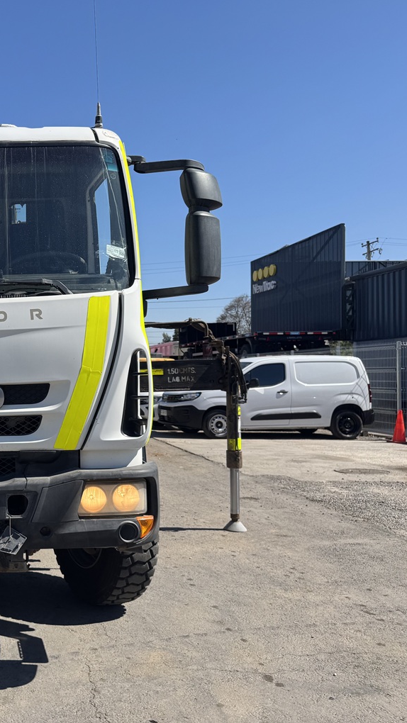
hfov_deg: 30.0
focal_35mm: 35
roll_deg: +0.1
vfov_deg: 56.6
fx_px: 671
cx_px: -51
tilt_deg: +1.5
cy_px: 362
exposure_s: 1/4049
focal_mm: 6.76
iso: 80
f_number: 1.78
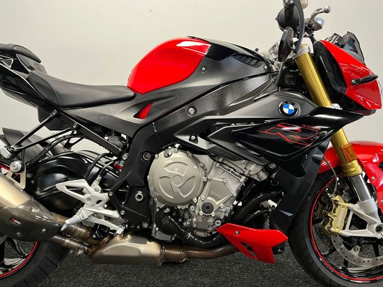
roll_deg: +0.4
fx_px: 288
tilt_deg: -8.4
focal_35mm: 26
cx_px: 192
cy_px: 144
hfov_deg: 67.3
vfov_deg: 53.1
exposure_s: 1/50
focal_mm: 5.1
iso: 320
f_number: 1.6
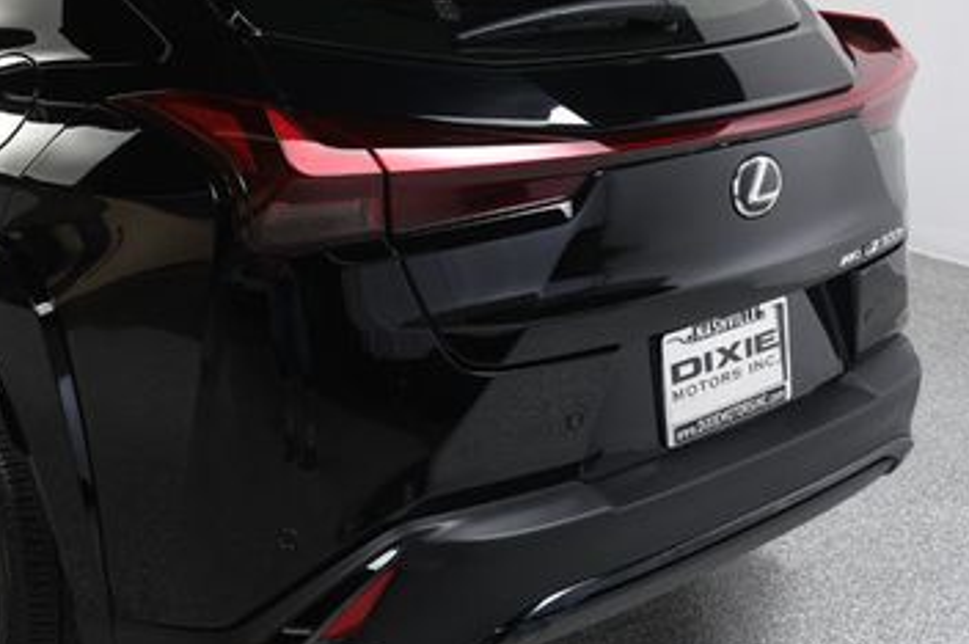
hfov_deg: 32.2
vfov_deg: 22.5
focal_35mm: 60
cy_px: 212
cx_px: 143
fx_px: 1613
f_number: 9
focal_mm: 22
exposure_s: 1/160
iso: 100
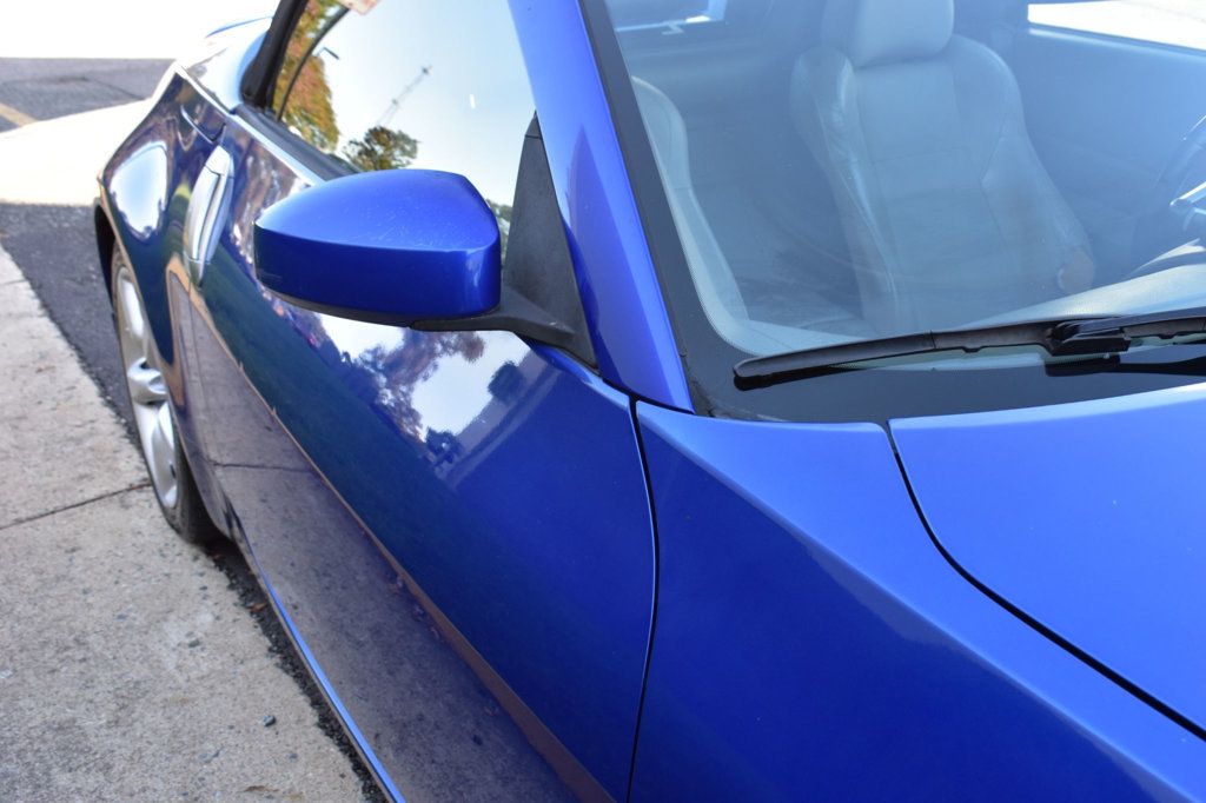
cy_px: 402
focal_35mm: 39
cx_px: 603
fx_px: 1306
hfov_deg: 49.6
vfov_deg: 34.2
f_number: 9
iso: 400
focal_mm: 26
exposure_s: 1/100
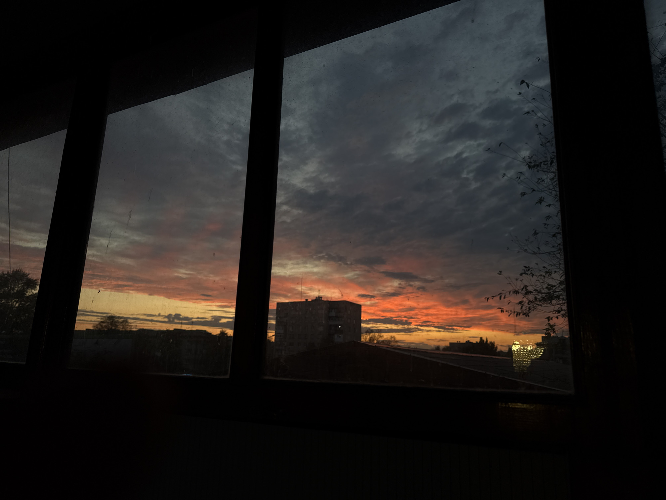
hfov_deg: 71.6
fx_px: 462
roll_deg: -2.2
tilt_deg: +12.6
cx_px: 333
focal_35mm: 24
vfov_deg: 56.8
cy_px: 250
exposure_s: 1/256
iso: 64
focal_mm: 6.76
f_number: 1.78
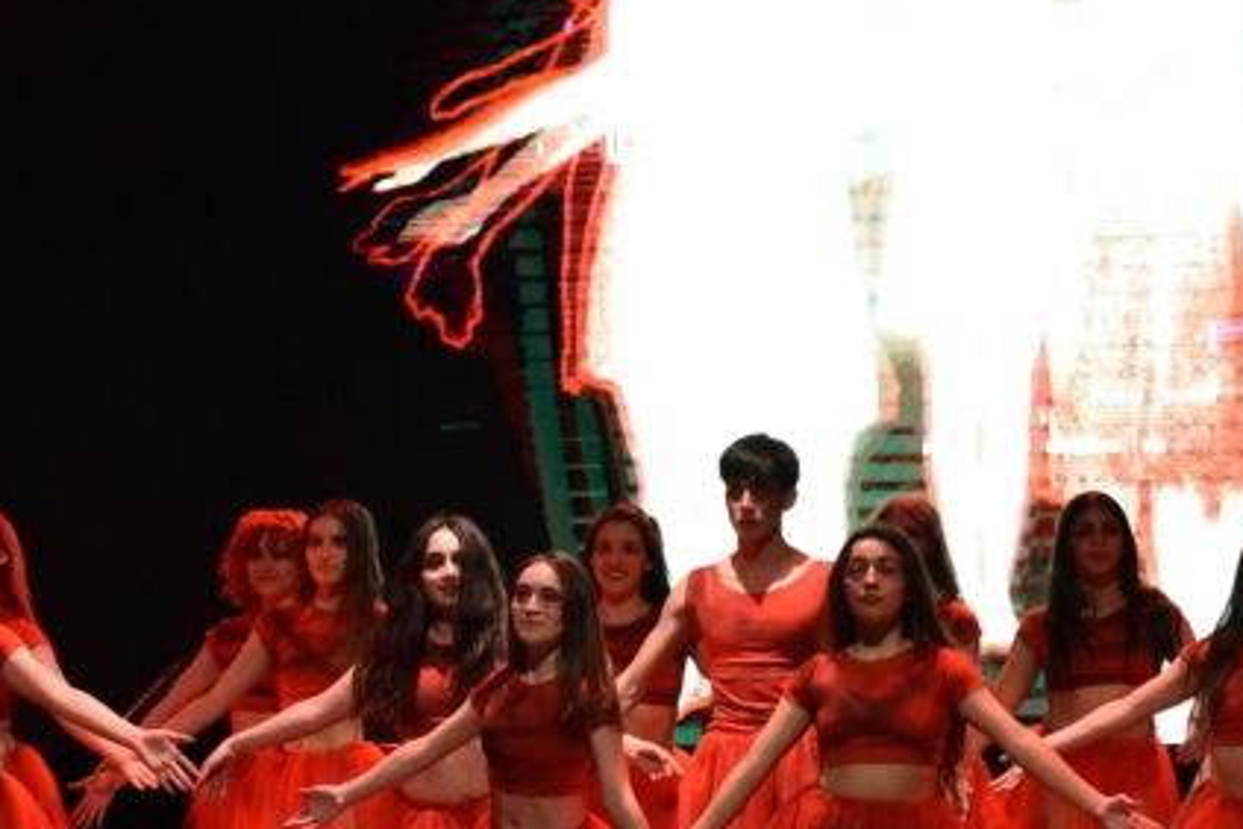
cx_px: 830
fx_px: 5835
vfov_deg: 8.1
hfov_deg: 12.1
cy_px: 603
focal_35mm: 169
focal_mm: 70
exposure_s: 1/250
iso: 5000
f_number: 5
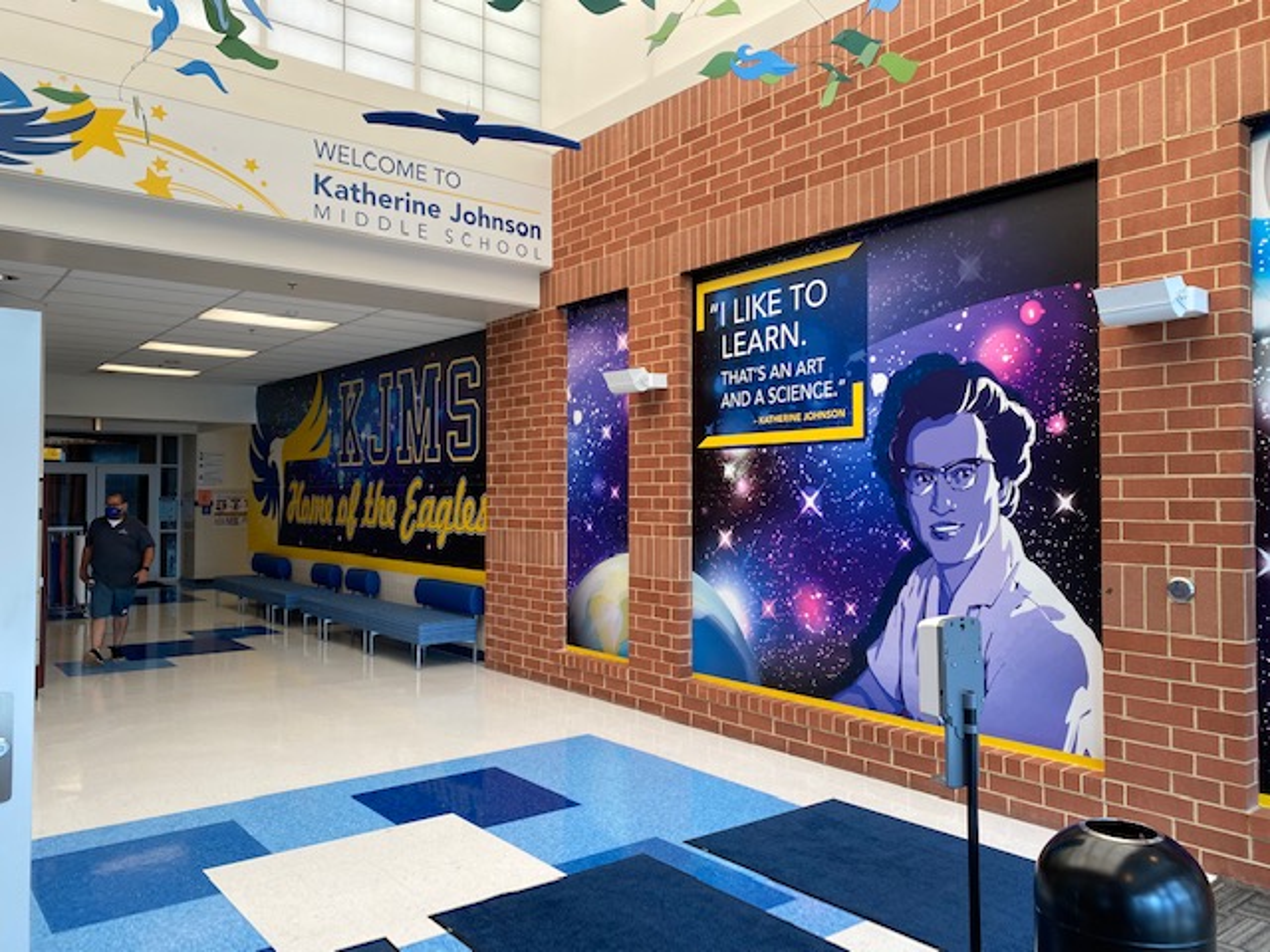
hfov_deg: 67.3
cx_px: 635
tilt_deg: +1.2
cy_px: 476
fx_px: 954
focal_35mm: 26
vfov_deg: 53.1
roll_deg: -0.5
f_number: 1.8
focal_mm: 4.25
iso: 32
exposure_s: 1/121
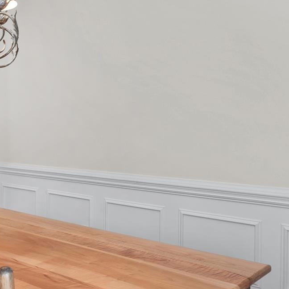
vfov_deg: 39.1
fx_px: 406
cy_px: 130
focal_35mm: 43
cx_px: -25
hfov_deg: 34.2
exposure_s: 1/3
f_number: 8
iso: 100
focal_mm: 16
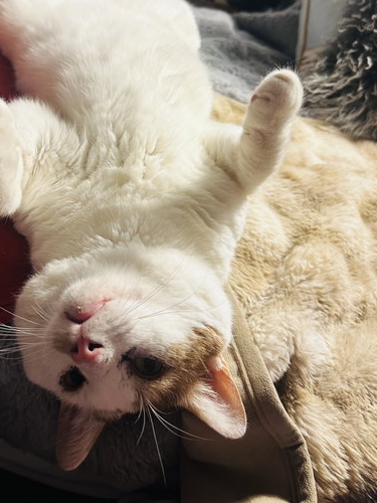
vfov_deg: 55.6
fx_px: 465
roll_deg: -21.5
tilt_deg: -33.9
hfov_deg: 43.6
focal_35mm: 32
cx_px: 129
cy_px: 169
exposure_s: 1/60
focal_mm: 6.86
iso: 320
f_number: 1.78
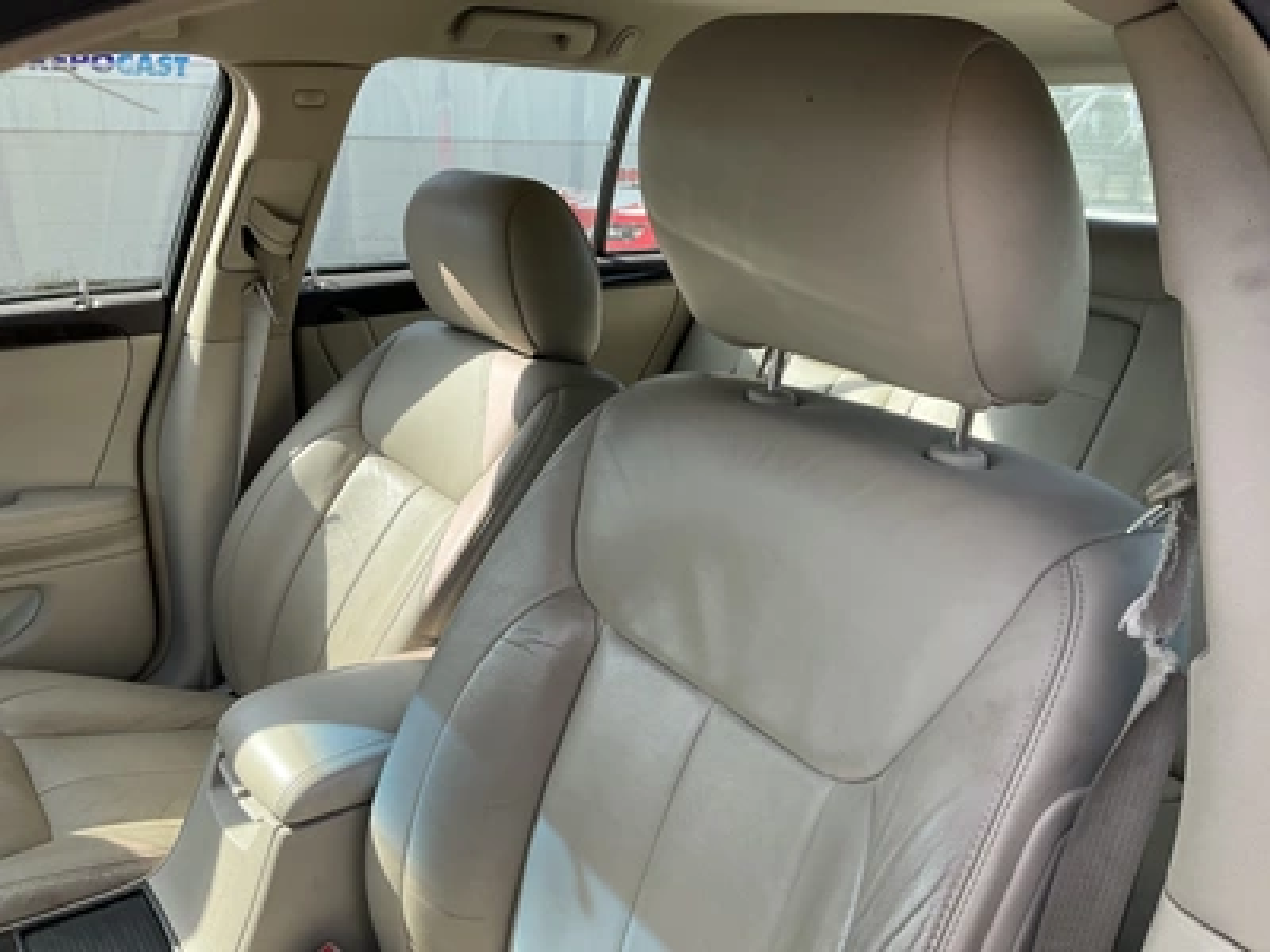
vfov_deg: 48.2
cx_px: 635
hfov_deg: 61.7
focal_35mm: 29
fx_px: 1064
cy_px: 476
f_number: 1.8
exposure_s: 1/425
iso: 25
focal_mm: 3
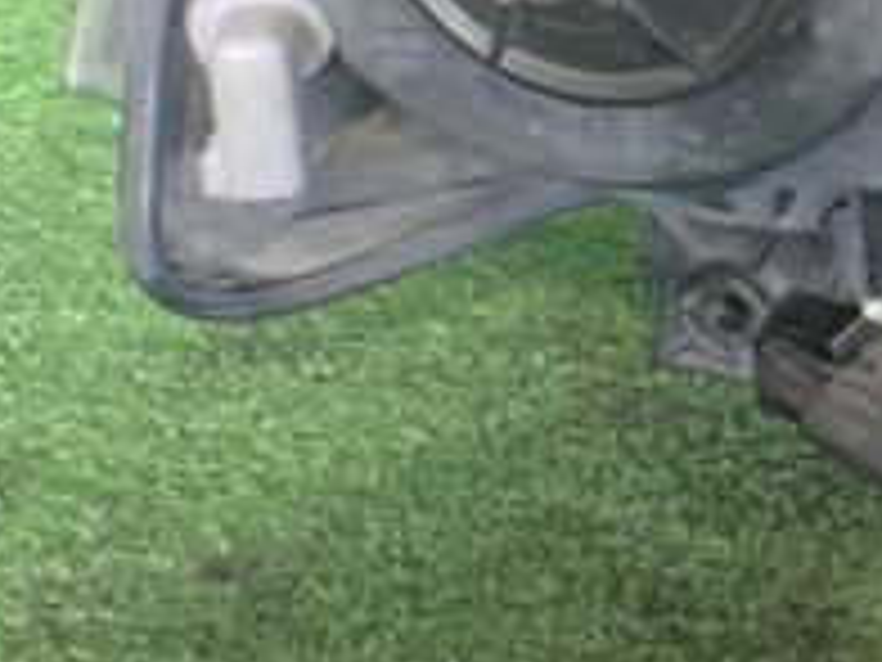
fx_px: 2344
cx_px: 1174
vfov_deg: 15.2
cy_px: -221
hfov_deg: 19.5
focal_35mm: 92
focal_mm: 5.4
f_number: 2.3
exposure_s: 1/50
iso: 800
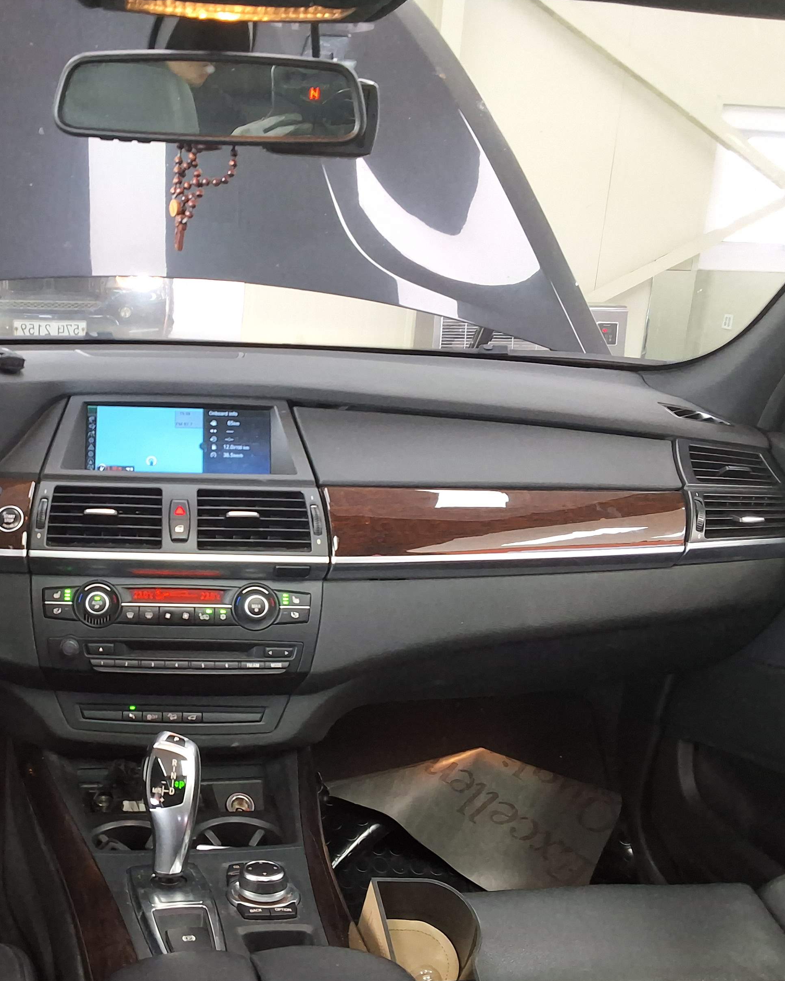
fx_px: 1074
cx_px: 175
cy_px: 494
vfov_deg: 49.1
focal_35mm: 37
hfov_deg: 38.8
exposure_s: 1/40
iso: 100
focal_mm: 2.91
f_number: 1.9
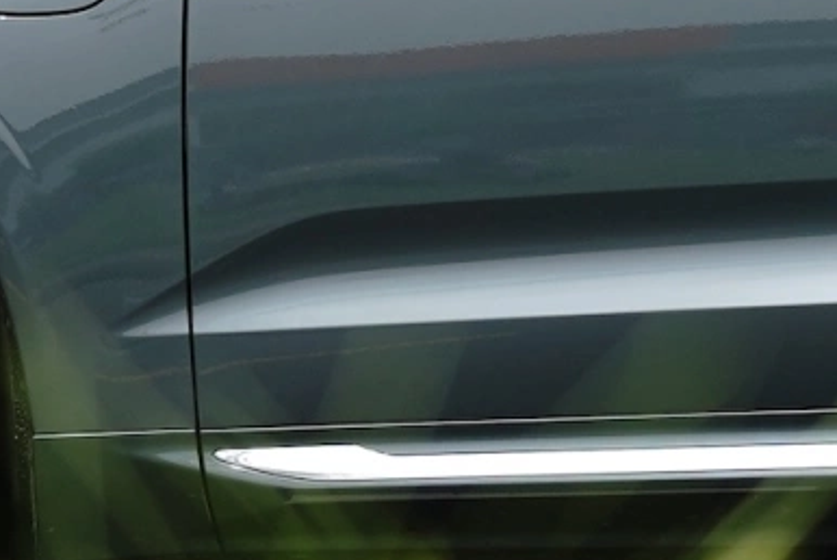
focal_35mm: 646
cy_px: 37
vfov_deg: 2.1
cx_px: 928
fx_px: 15030
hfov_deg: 3.2
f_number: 4
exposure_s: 1/640
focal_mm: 104
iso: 100
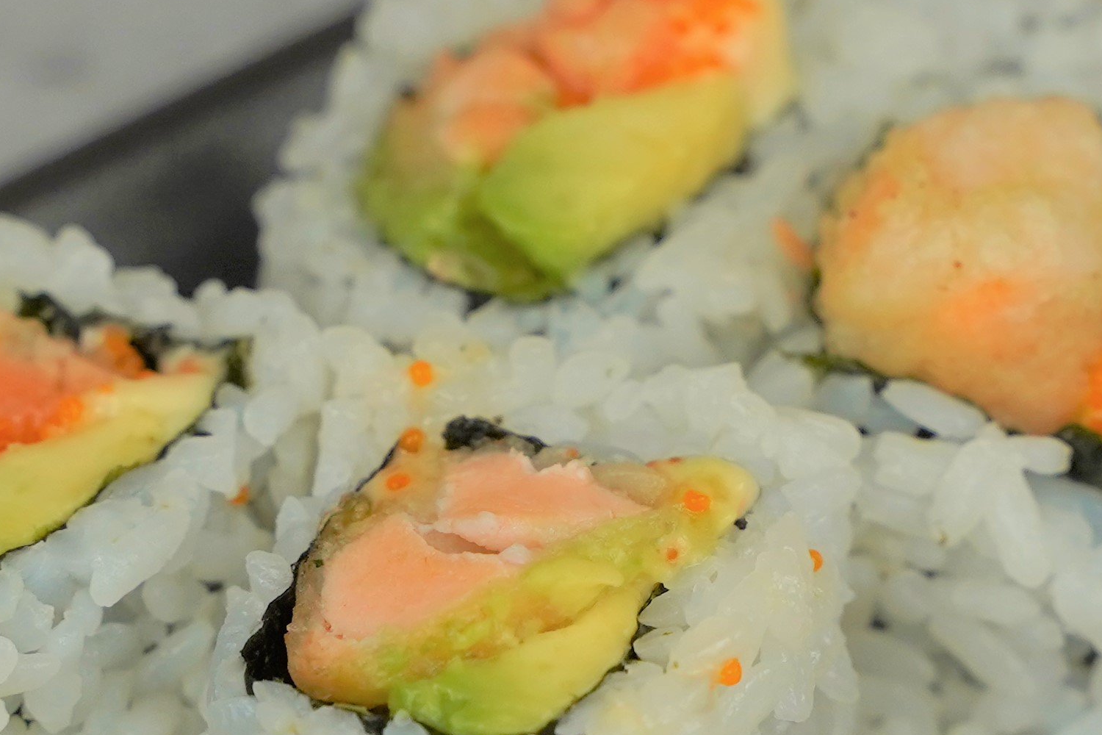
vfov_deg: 5.5
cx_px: 634
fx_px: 7591
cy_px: 520
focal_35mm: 248
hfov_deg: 8.3
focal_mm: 62
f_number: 4
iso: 800
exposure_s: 1/1250
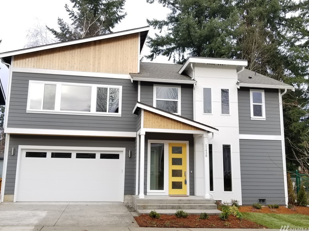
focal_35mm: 28
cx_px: 152
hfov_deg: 63.4
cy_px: 110
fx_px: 250
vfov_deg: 49.7
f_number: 1.7
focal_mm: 4.25
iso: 50
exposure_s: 1/306
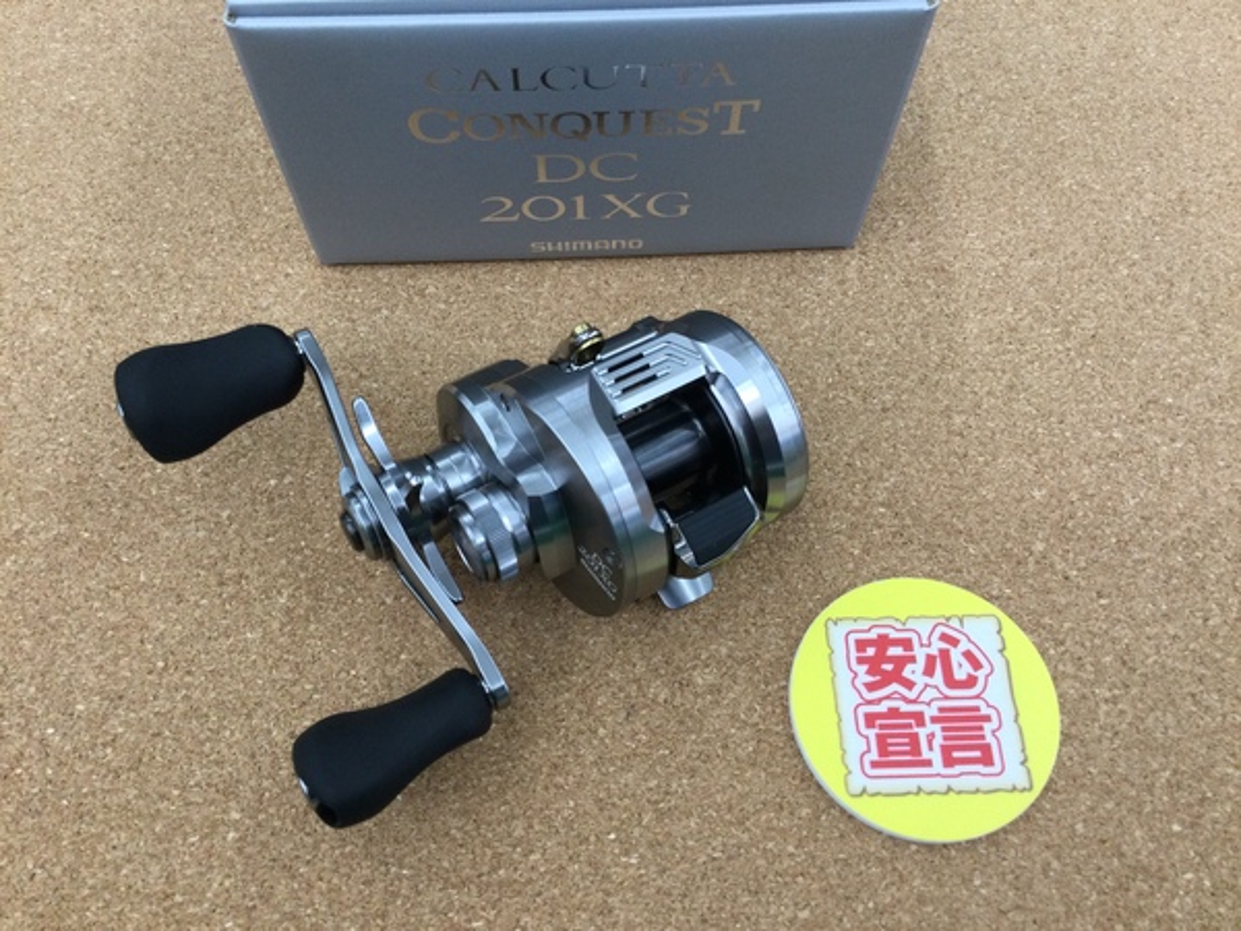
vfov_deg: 45.4
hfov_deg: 58.4
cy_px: 466
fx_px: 1111
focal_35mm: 31
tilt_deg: -64.2
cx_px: 620
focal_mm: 3.3
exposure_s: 1/30
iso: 32
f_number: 2.4
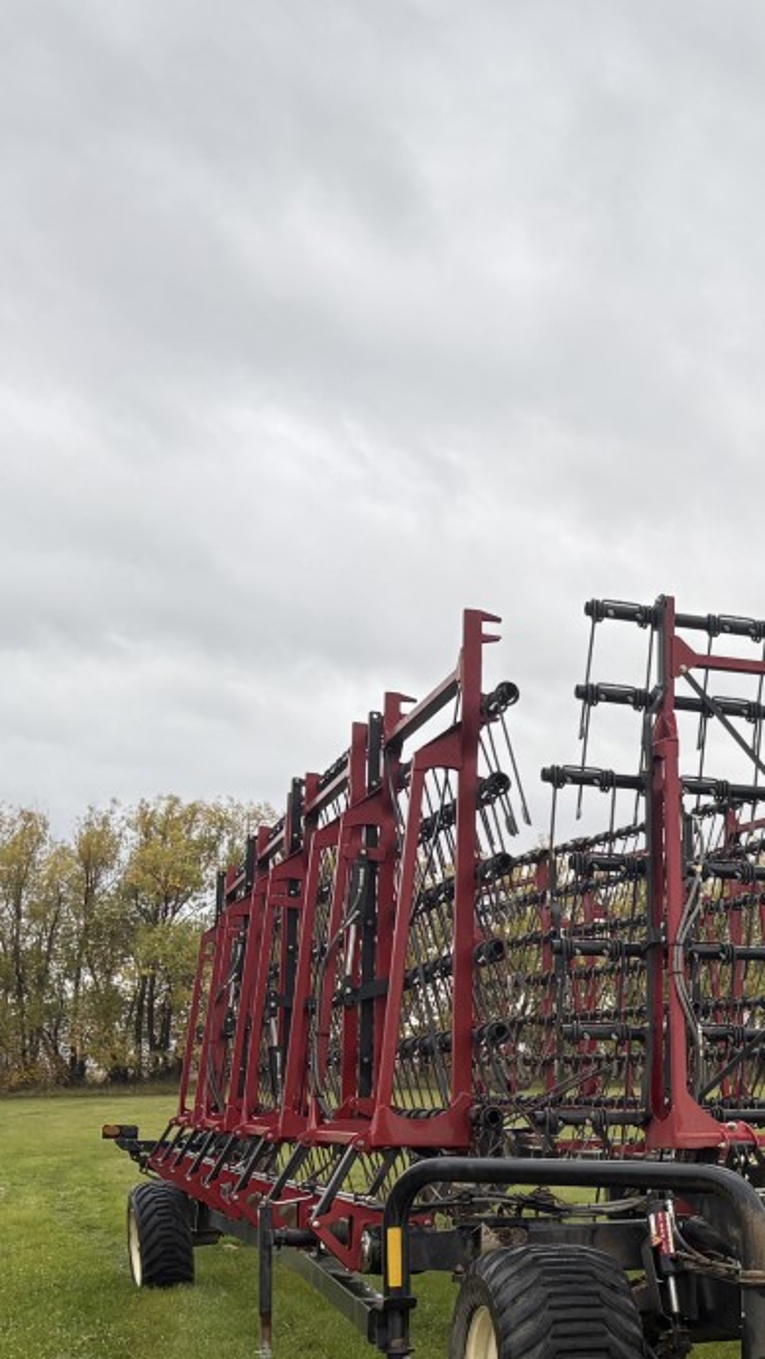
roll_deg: +0.8
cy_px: 1015
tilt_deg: -0.4
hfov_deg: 18.8
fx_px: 2126
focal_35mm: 59
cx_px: 1027
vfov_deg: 34.7
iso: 64
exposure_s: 1/121
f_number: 1.6
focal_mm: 5.96
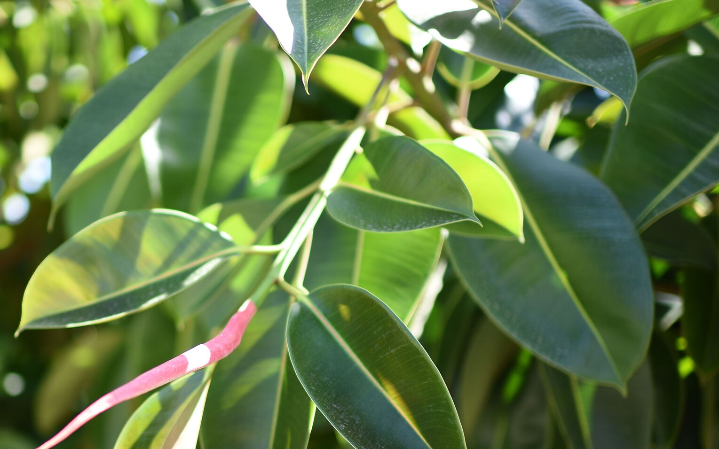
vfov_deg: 22.9
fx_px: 1097
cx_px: 207
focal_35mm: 56
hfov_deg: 35.7
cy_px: 350
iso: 125
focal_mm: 35
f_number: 1.4
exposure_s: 1/1000
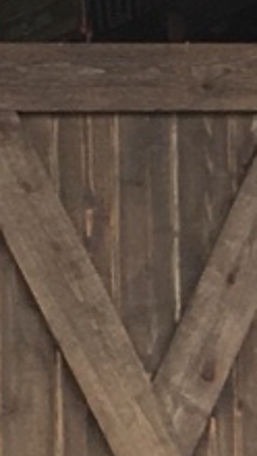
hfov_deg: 4.4
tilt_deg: +3.9
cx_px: 108
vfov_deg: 7.8
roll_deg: +0.7
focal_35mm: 276
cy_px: 106
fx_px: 3339
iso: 40
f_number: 2.2
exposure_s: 1/120
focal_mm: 4.15
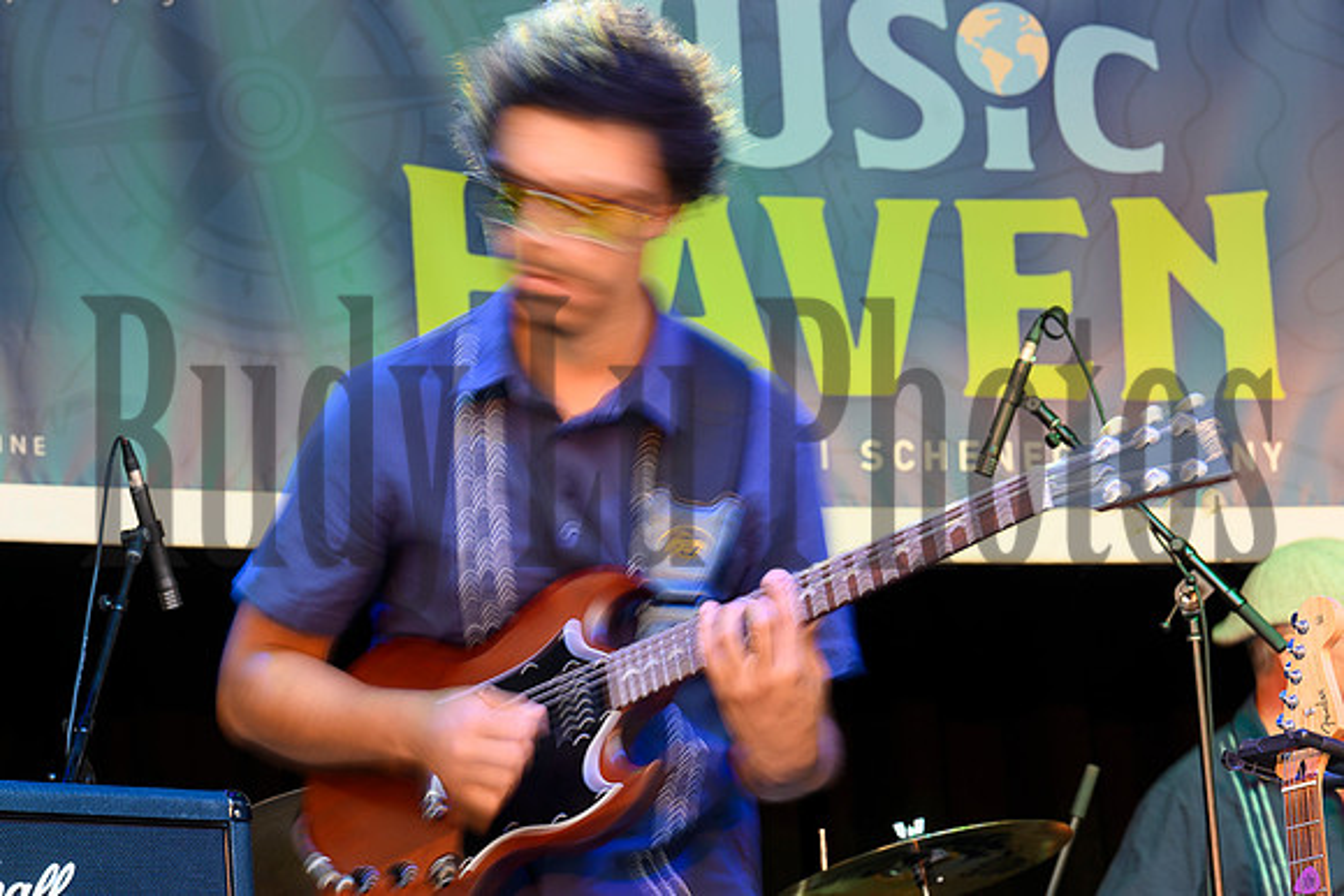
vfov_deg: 9.9
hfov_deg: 14.9
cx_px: 672
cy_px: 448
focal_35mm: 138
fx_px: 5153
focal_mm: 92
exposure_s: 1/8
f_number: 8
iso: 280
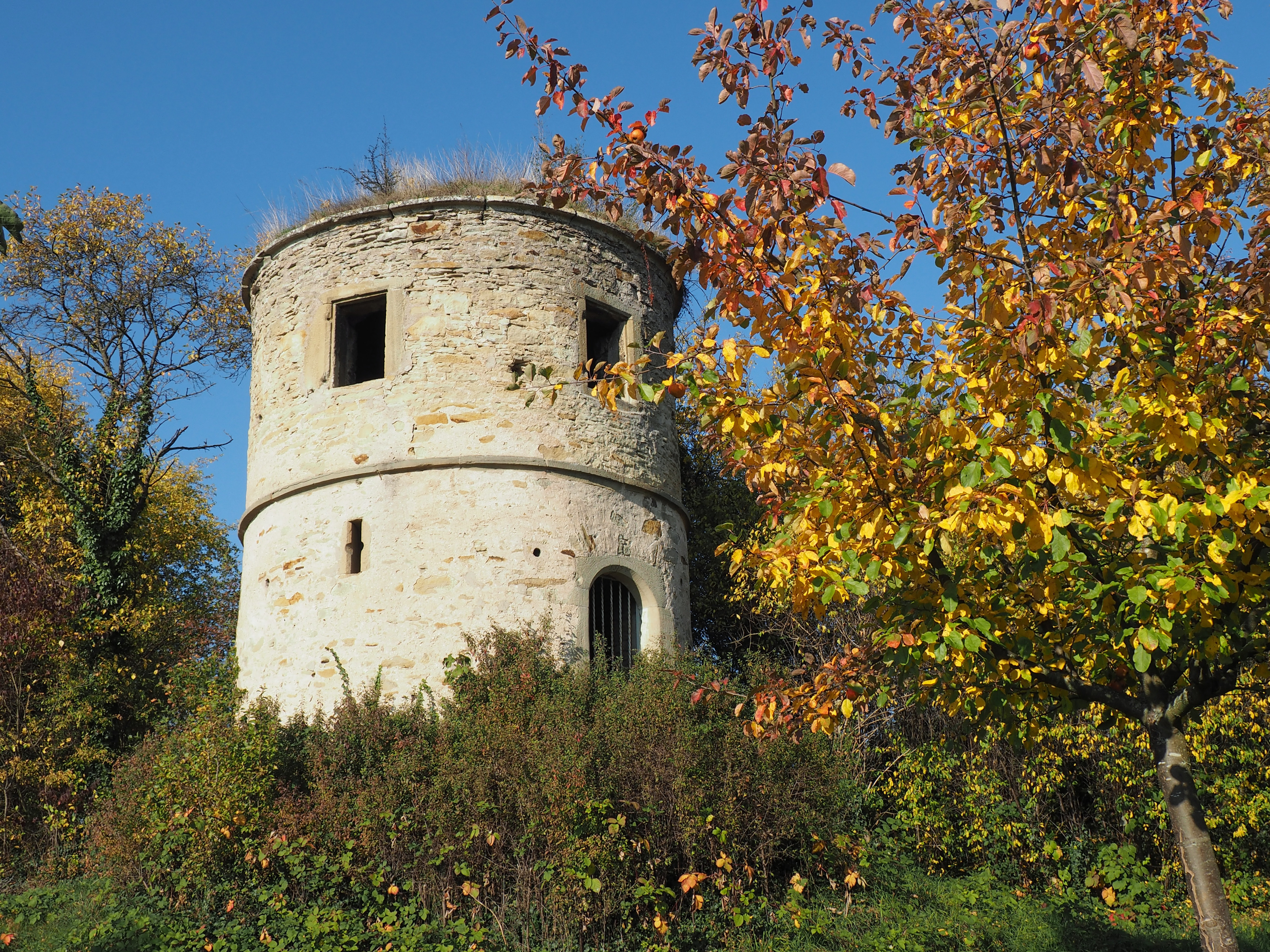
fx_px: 1247
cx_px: 635
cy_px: 476
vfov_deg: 41.8
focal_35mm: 34
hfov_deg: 54.0
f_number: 9
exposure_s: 1/400
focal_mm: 17
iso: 200
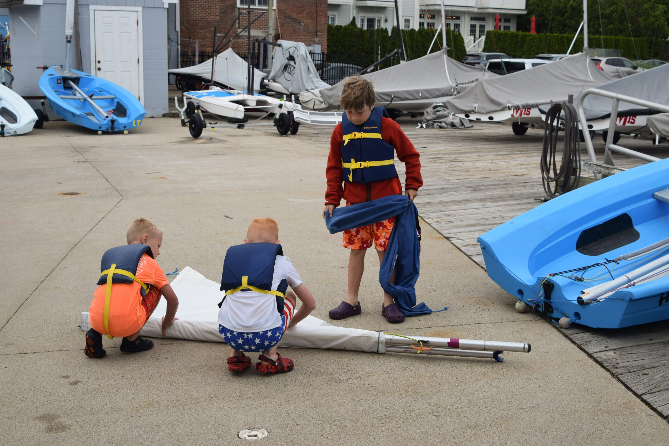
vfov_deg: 28.1
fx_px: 892
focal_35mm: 48
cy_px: 223
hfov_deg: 41.1
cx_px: 334
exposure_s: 1/250
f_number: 8
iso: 200
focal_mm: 32
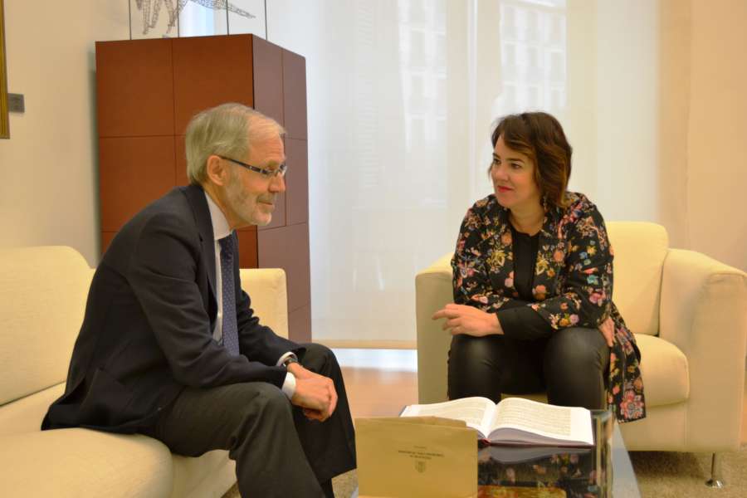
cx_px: 374
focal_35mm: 45
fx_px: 934
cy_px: 249
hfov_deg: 43.6
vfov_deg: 29.9
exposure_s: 1/30
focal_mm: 30
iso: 640
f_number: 5
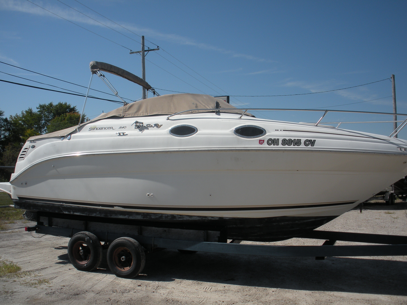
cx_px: 204
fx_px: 412
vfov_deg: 40.7
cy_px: 152
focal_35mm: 35
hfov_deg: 52.6
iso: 64
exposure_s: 1/563
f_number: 5.6
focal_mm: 6.3
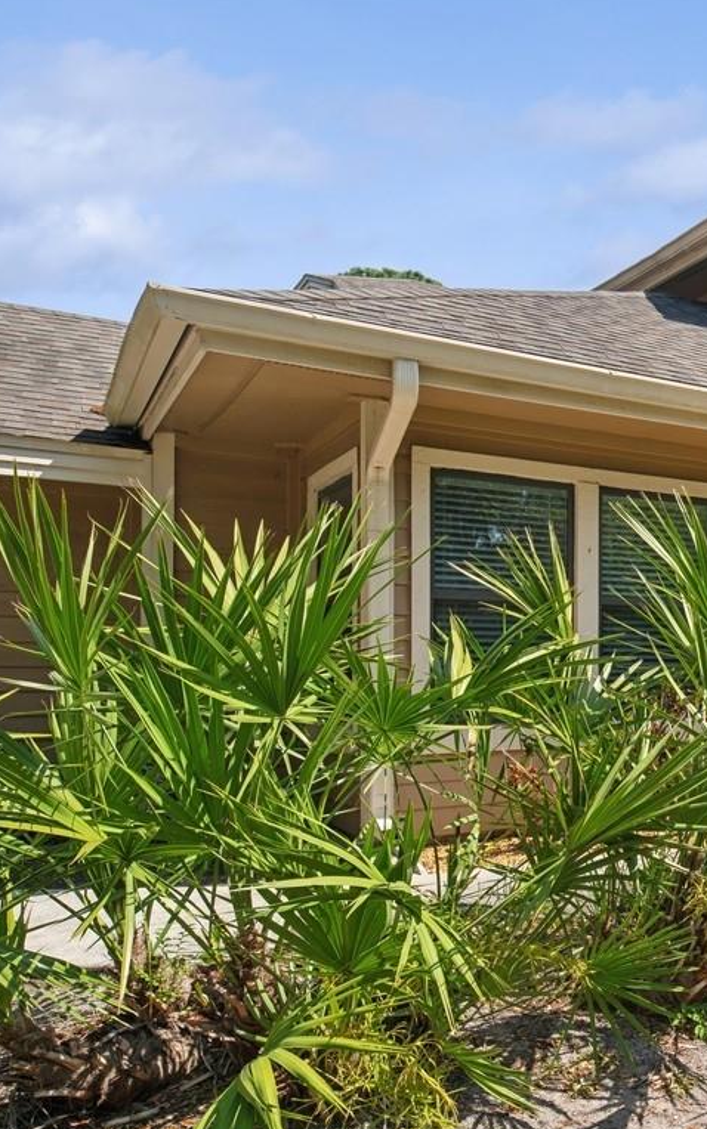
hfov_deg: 29.8
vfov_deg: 59.6
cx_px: 963
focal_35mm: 32
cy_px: 613
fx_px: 986
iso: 200
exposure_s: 1/250
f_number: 8
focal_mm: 15
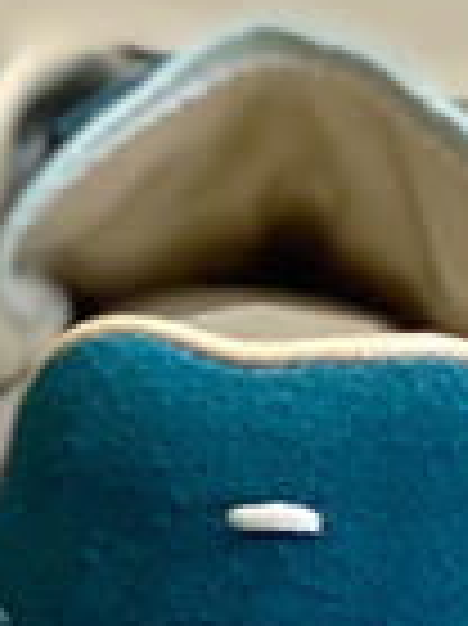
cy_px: 734
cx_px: -238
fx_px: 5868
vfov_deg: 6.1
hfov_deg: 4.5
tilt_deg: -18.4
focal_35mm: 325
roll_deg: -5.4
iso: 80
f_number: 2
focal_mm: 6
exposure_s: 1/122
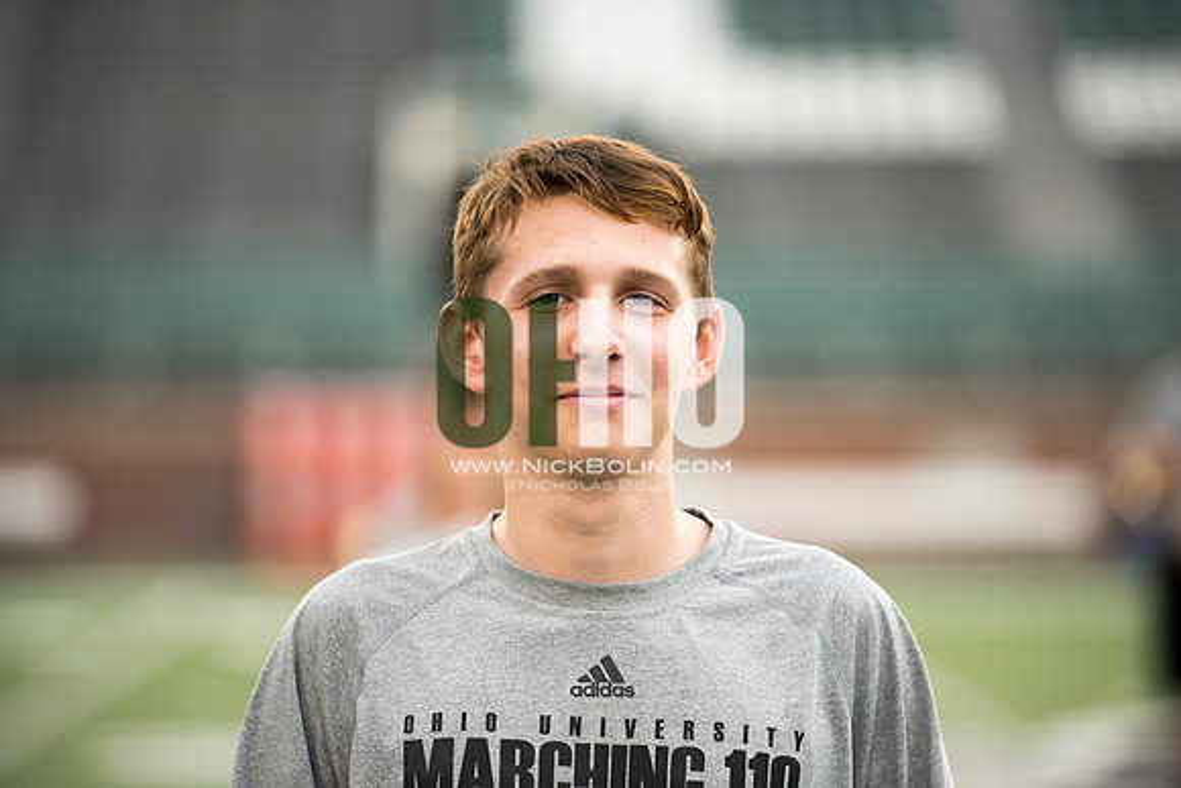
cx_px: 590
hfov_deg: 10.3
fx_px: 6562
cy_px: 394
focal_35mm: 200
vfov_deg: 6.9
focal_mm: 200
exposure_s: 1/1250
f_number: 2.8
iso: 1000
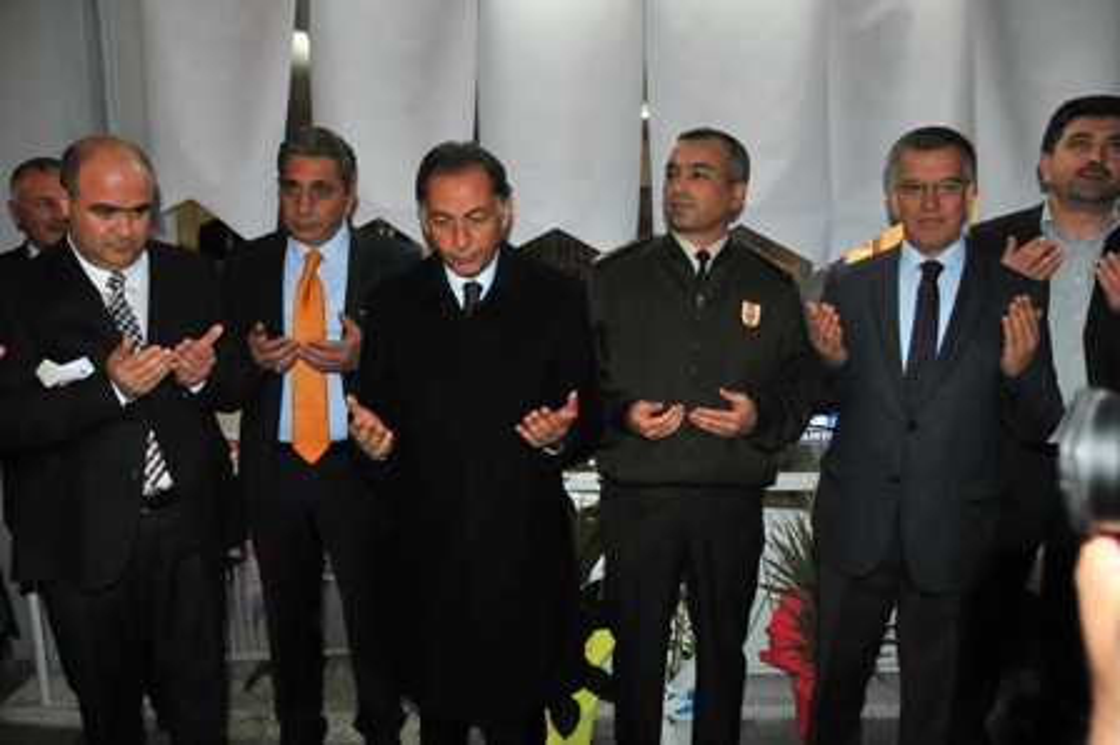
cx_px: 560
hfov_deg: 67.4
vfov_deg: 47.9
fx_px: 839
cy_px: 372
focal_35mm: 27
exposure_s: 1/60
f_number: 5
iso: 800
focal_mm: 18
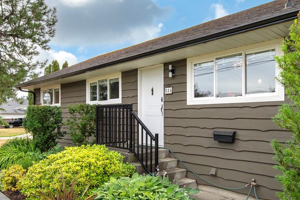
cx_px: 139
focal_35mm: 29
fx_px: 242
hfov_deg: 63.6
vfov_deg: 44.8
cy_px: 112
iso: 400
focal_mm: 14
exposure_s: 1/1250
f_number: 8
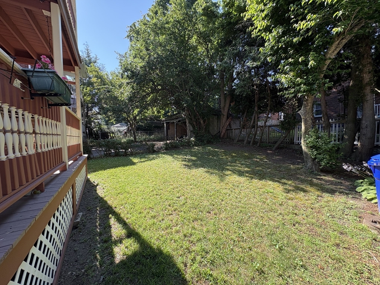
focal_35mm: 14
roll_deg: +1.3
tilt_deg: -2.2
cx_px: 190
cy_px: 142
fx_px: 154
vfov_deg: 85.7
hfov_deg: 102.1
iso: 40
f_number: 2.2
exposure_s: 1/327
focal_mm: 2.22
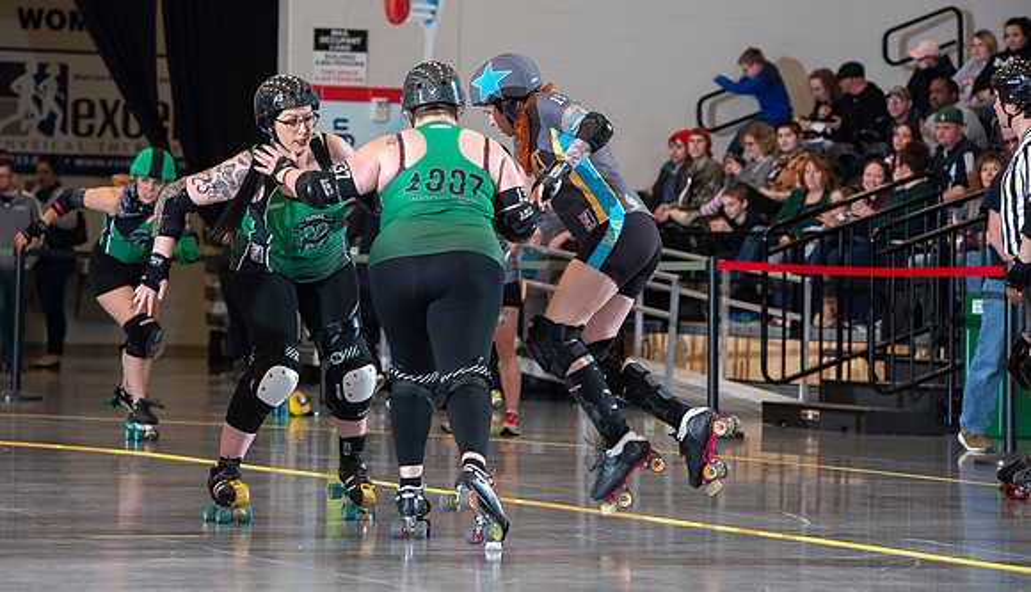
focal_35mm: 183
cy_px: 283
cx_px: 465
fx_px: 5030
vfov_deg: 6.7
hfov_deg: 11.7
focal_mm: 160
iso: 640
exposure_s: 1/160
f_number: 5.6
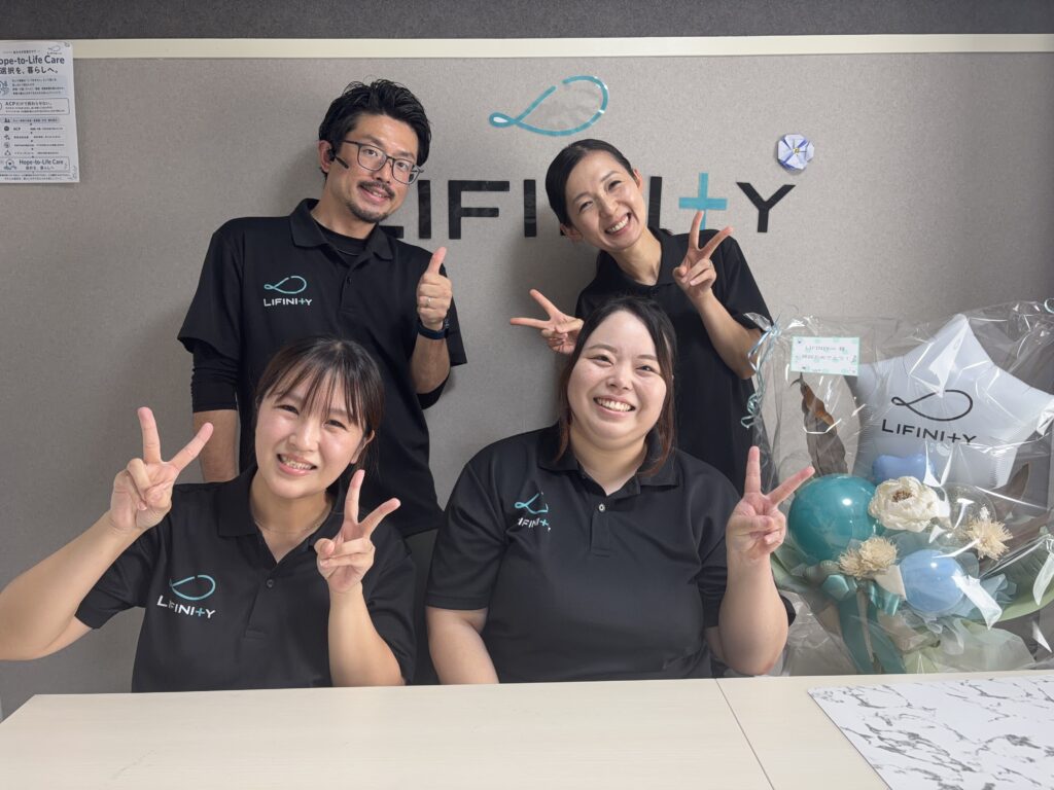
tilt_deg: -6.4
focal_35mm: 26
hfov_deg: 67.3
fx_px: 792
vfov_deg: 53.1
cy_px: 395
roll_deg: +1.7
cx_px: 527
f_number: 1.6
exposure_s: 1/60
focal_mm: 5.96
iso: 80
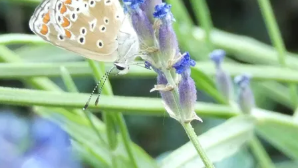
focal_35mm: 190
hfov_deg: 11.3
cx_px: 133
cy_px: 56
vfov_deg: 6.4
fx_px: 1501
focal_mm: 21.9
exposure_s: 1/80
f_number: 5.1
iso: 800
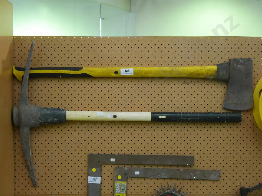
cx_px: 131
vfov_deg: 22.9
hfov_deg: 30.3
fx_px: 485
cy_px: 98
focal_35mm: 64
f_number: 5.6
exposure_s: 1/50
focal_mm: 32
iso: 3200
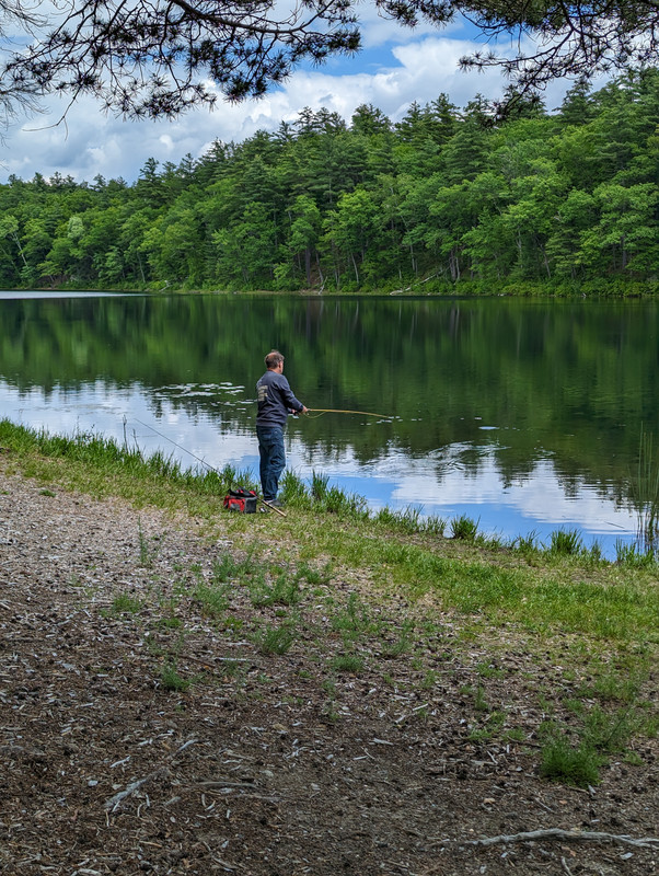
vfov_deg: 39.6
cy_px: 438
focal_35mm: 48
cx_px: 330
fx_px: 1216
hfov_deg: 30.3
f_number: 1.85
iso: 48
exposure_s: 1/2451
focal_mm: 6.81
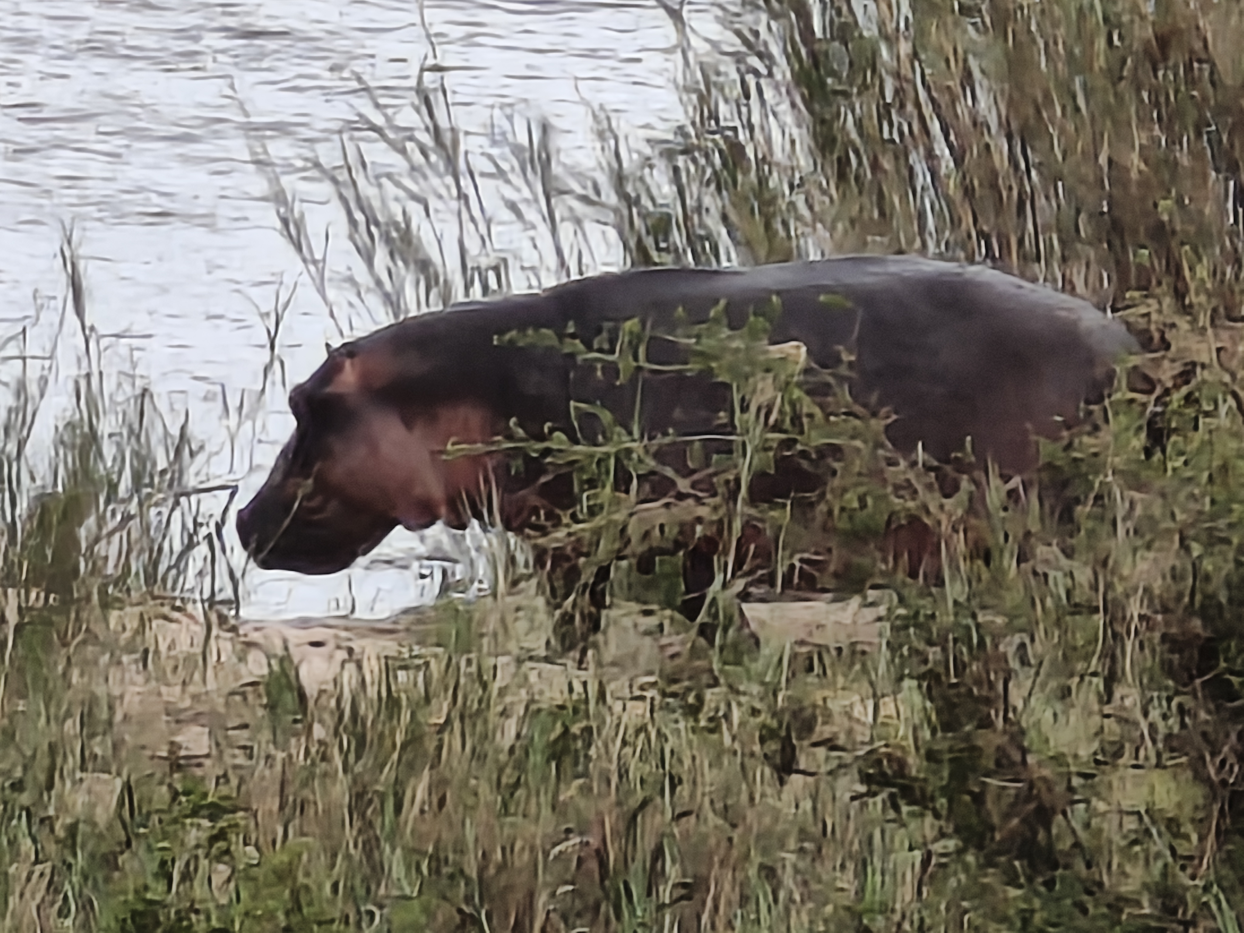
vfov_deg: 1.4
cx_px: 622
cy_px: 466
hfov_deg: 1.9
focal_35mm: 1045
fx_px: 37554
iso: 50
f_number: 2.55
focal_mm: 13.3
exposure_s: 1/310
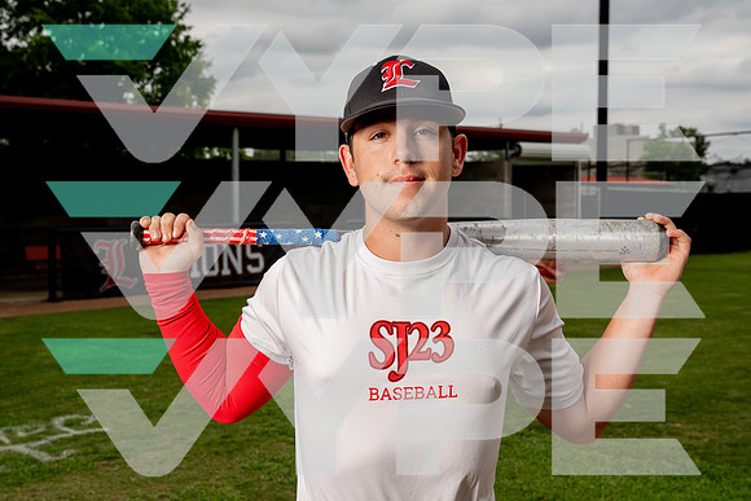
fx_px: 1101
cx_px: 361
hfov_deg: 37.7
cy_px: 242
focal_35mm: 53
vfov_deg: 25.6
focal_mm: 49
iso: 50
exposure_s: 1/250
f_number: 8
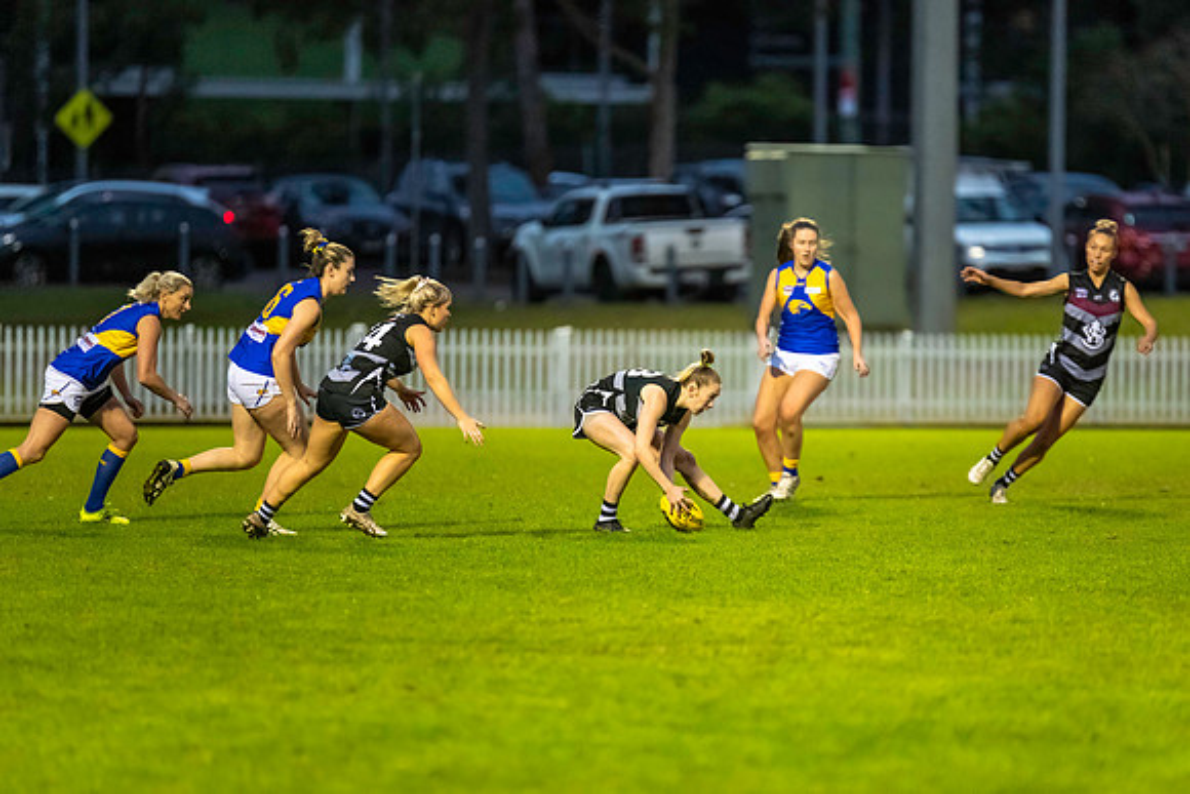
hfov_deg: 5.9
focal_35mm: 352
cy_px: 375
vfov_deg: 3.9
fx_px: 11636
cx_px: 688
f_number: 2.8
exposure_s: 1/1250
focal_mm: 300
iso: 6400
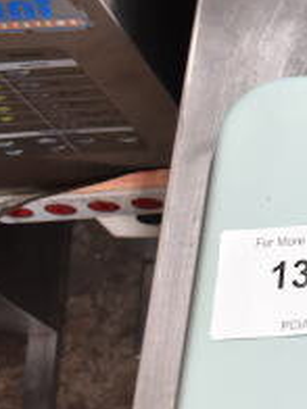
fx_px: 1171
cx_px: 593
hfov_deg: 13.1
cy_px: 185
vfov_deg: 19.8
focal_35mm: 99
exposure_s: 1/125
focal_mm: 22
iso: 1600
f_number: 5.6
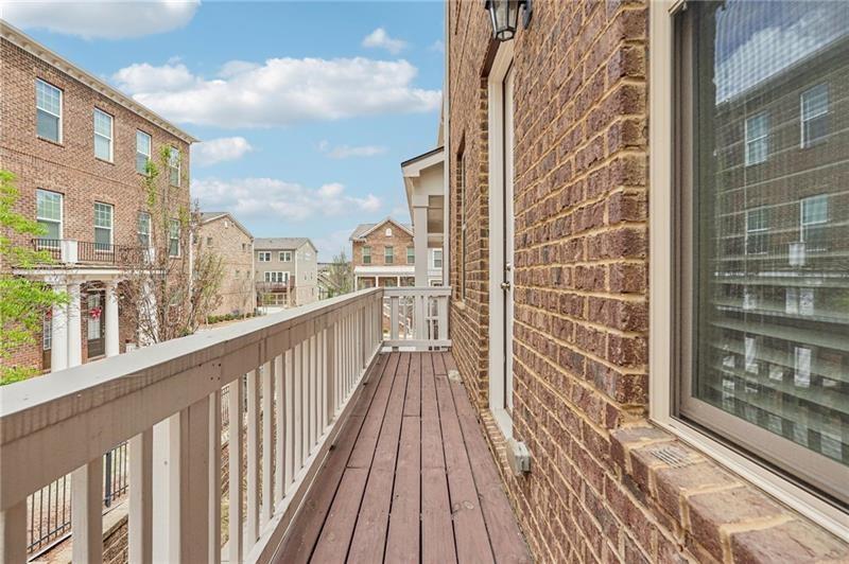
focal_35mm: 16
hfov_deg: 95.0
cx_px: 424
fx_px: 389
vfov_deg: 72.0
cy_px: 282
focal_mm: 16.5
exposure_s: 1/1250
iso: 800
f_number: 8
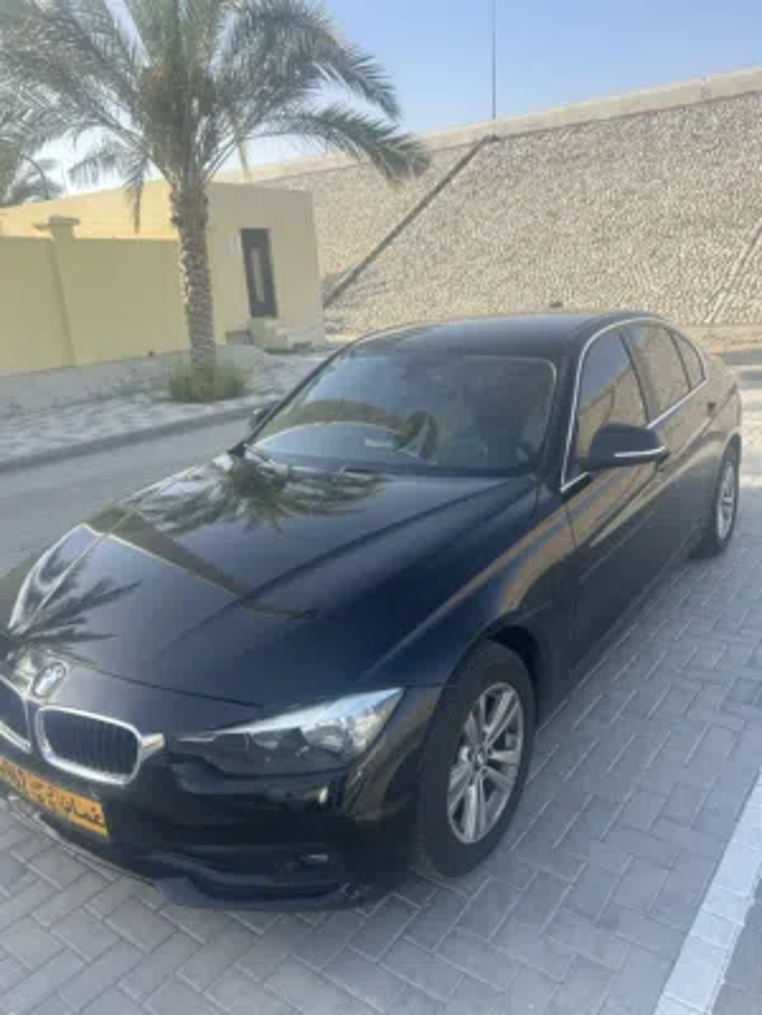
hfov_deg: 53.1
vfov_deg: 67.3
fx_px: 763
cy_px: 508
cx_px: 381
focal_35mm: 26
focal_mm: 5.7
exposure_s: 1/1531
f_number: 1.5
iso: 50
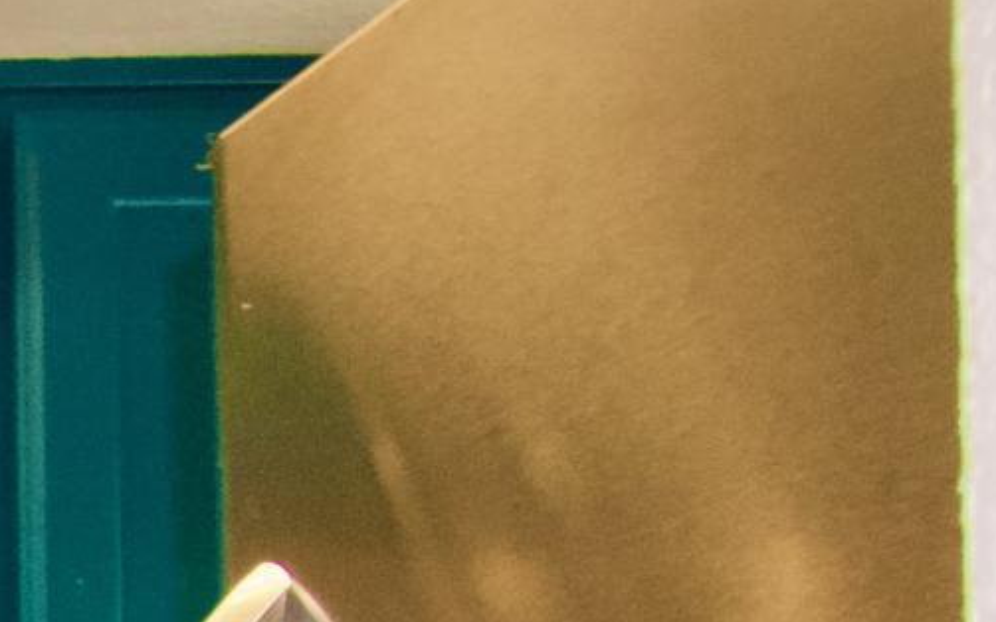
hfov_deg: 10.5
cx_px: -1756
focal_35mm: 155
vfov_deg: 7.8
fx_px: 4207
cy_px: 1558
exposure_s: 1/60
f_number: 5.3
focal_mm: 17
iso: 1250
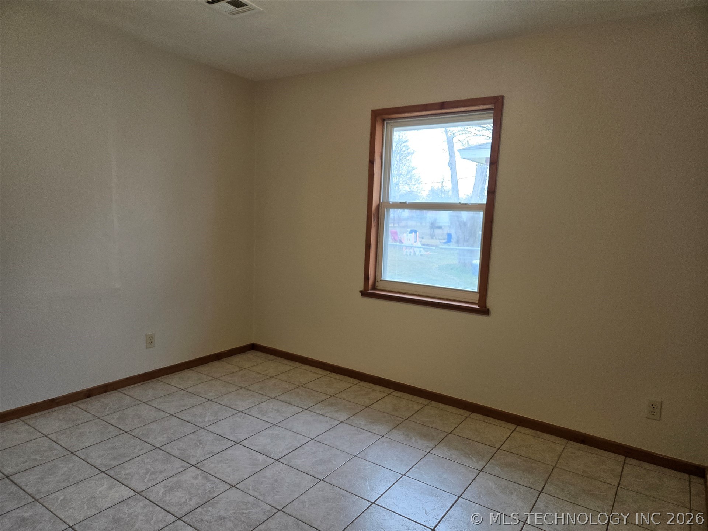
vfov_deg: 58.9
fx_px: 470
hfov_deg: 73.9
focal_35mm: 23
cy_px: 266
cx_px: 354
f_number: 1.8
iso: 125
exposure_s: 1/180
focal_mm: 5.4
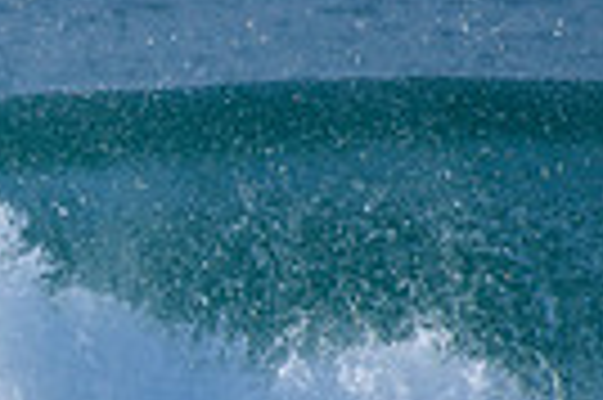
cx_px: -315
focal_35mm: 2234
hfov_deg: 0.9
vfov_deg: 0.6
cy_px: 447
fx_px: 37374
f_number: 5.6
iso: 400
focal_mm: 500
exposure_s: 1/2000
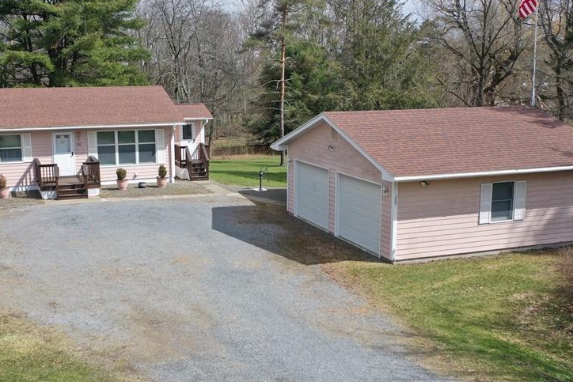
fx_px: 669
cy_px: 203
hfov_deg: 46.2
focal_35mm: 42
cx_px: 233
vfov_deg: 31.9
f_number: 2.8
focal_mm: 10.26
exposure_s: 1/1600
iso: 100
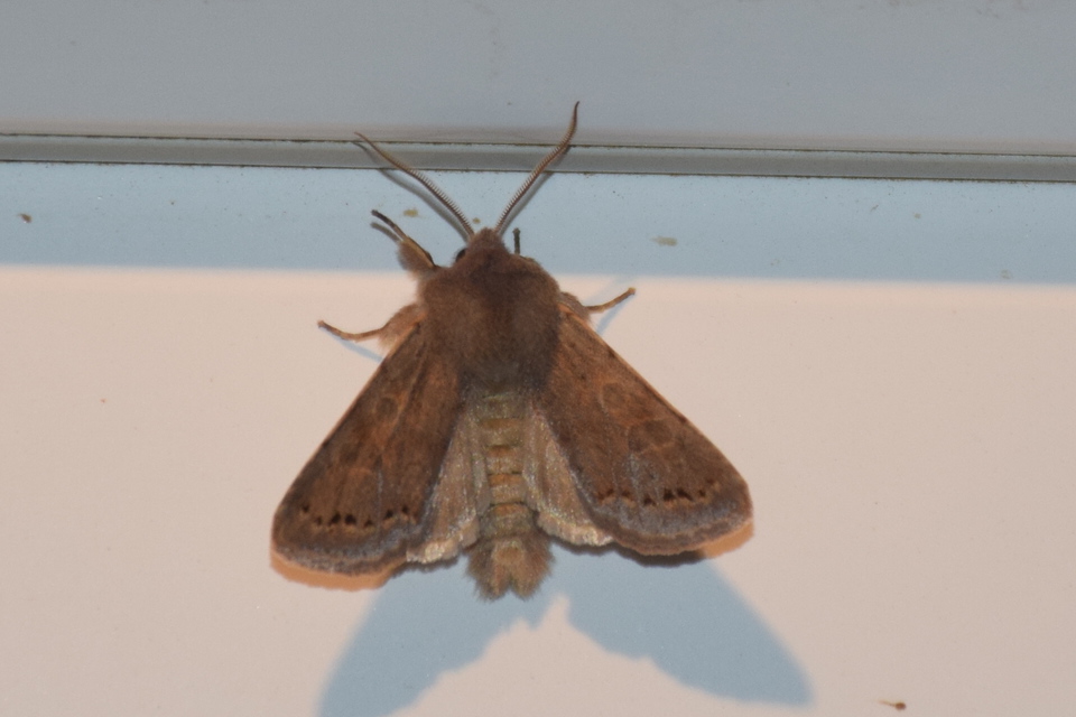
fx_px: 5828
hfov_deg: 10.5
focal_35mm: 195
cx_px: 538
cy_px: 358
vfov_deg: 7.0
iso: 500
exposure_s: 1/160
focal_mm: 130
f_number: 5.6
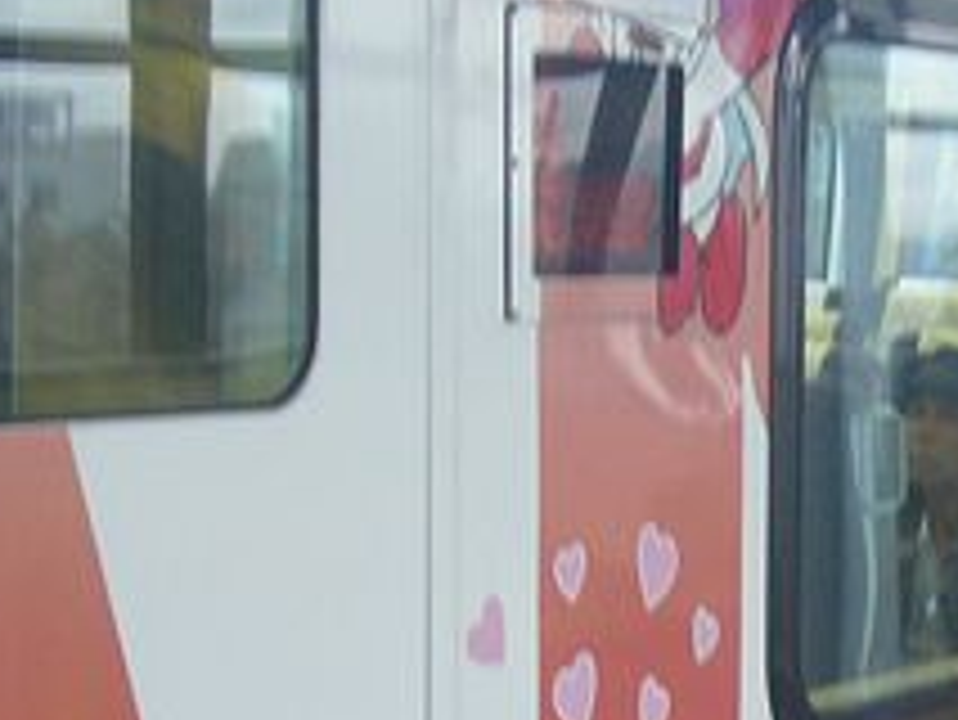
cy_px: 790
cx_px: 837
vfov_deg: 11.3
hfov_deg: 15.1
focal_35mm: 129
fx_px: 3572
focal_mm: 9.1
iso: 200
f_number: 3.5
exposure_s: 1/15
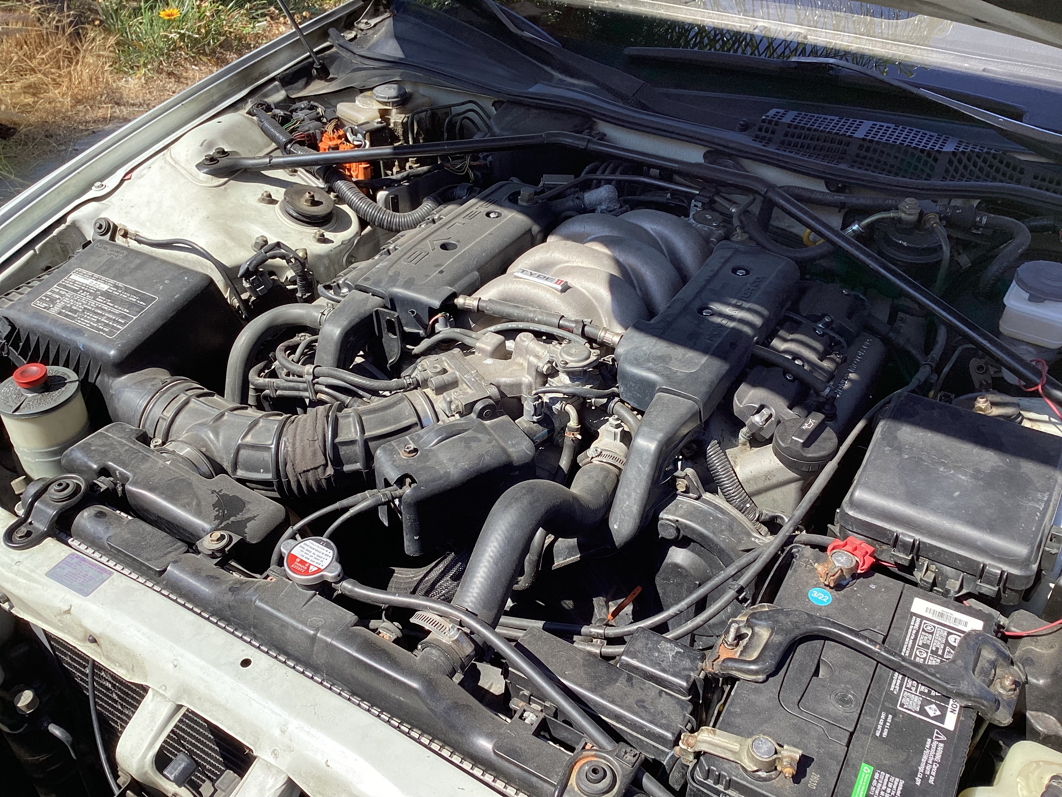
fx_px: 951
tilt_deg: -42.7
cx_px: 531
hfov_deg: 58.4
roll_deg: +3.0
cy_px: 398
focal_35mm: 31
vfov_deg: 45.4
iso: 25
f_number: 2.4
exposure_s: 1/482
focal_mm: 3.3
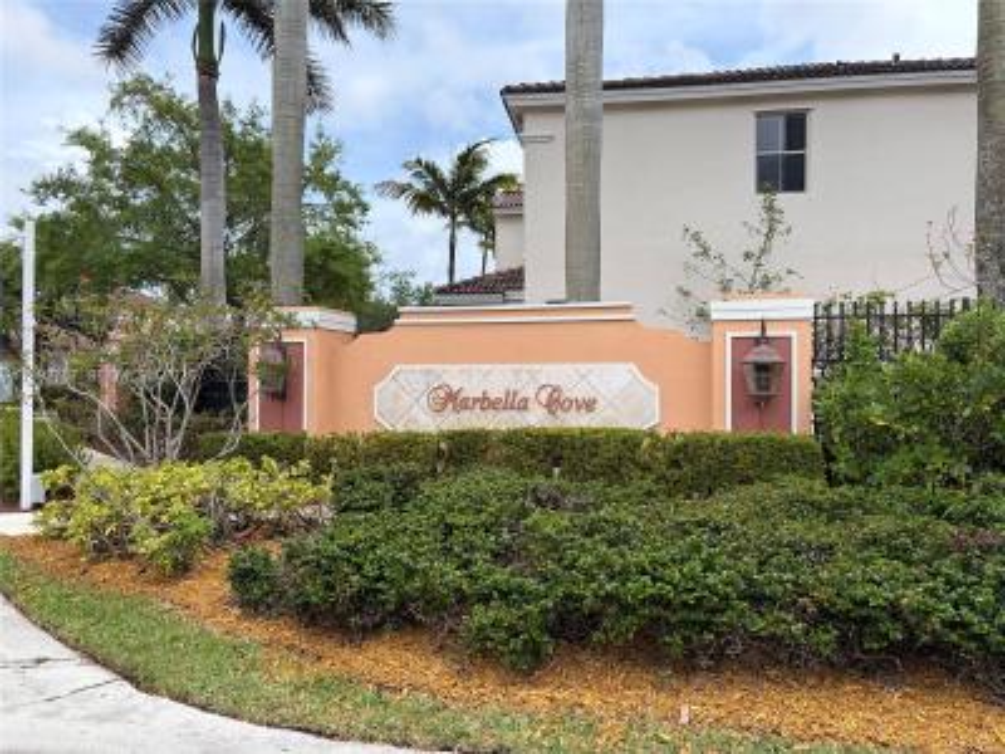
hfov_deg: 67.3
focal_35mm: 26
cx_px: 502
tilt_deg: +0.0
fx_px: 755
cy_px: 377
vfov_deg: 53.1
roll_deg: +0.3
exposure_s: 1/2364
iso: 50
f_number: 1.6
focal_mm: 5.96
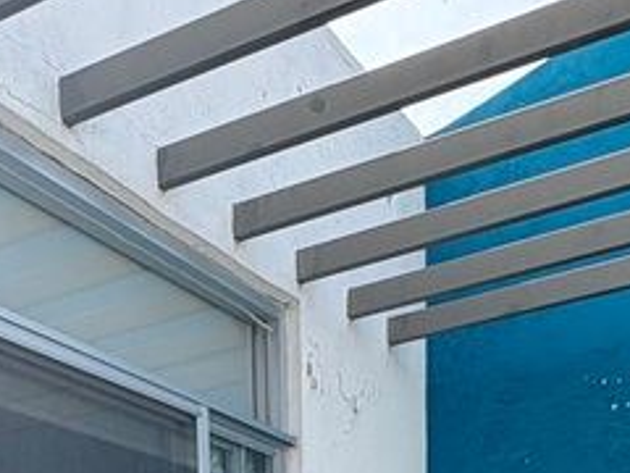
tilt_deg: -7.8
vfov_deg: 16.3
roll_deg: +3.0
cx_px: 0
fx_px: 1274
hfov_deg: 26.3
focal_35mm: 70
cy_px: 941
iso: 40
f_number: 2.2
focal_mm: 2.22
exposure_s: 1/425
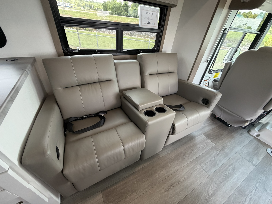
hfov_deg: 102.1
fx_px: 110
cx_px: 136
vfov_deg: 85.7
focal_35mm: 14
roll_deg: -5.9
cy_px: 102
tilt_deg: -36.6
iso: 200
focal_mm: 2.22
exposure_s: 1/121
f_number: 2.2
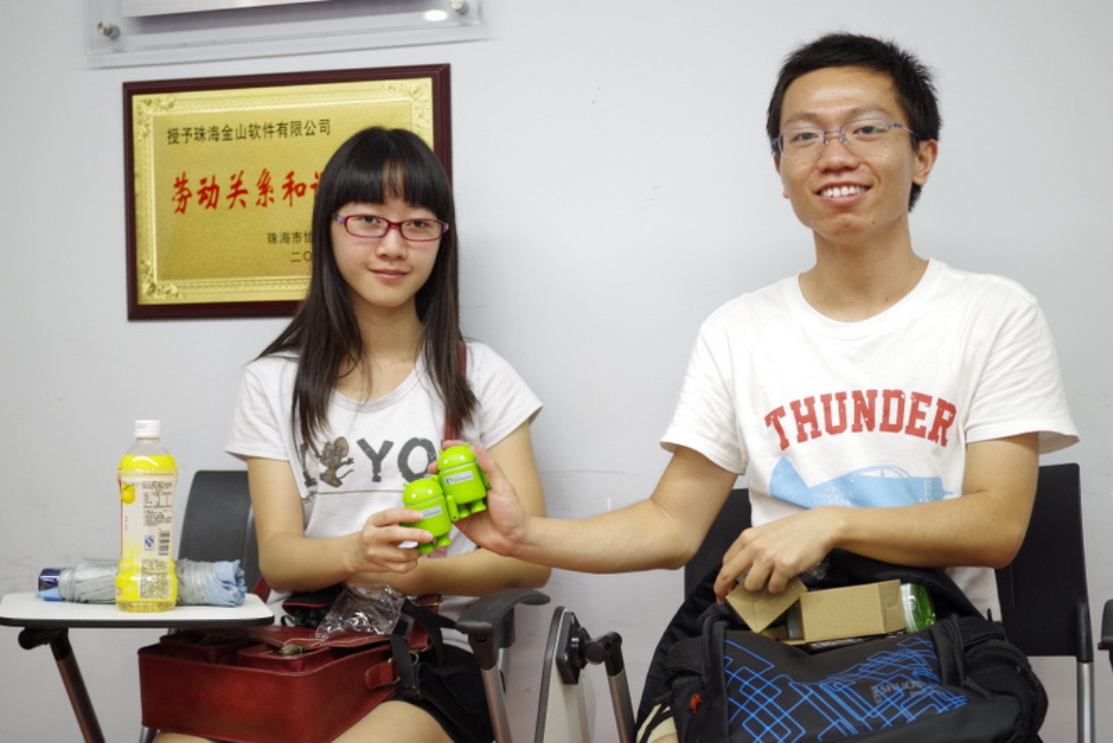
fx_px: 1608
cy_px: 372
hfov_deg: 38.2
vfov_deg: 26.0
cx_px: 556
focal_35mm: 52
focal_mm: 35
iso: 800
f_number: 2.4
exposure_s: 1/50
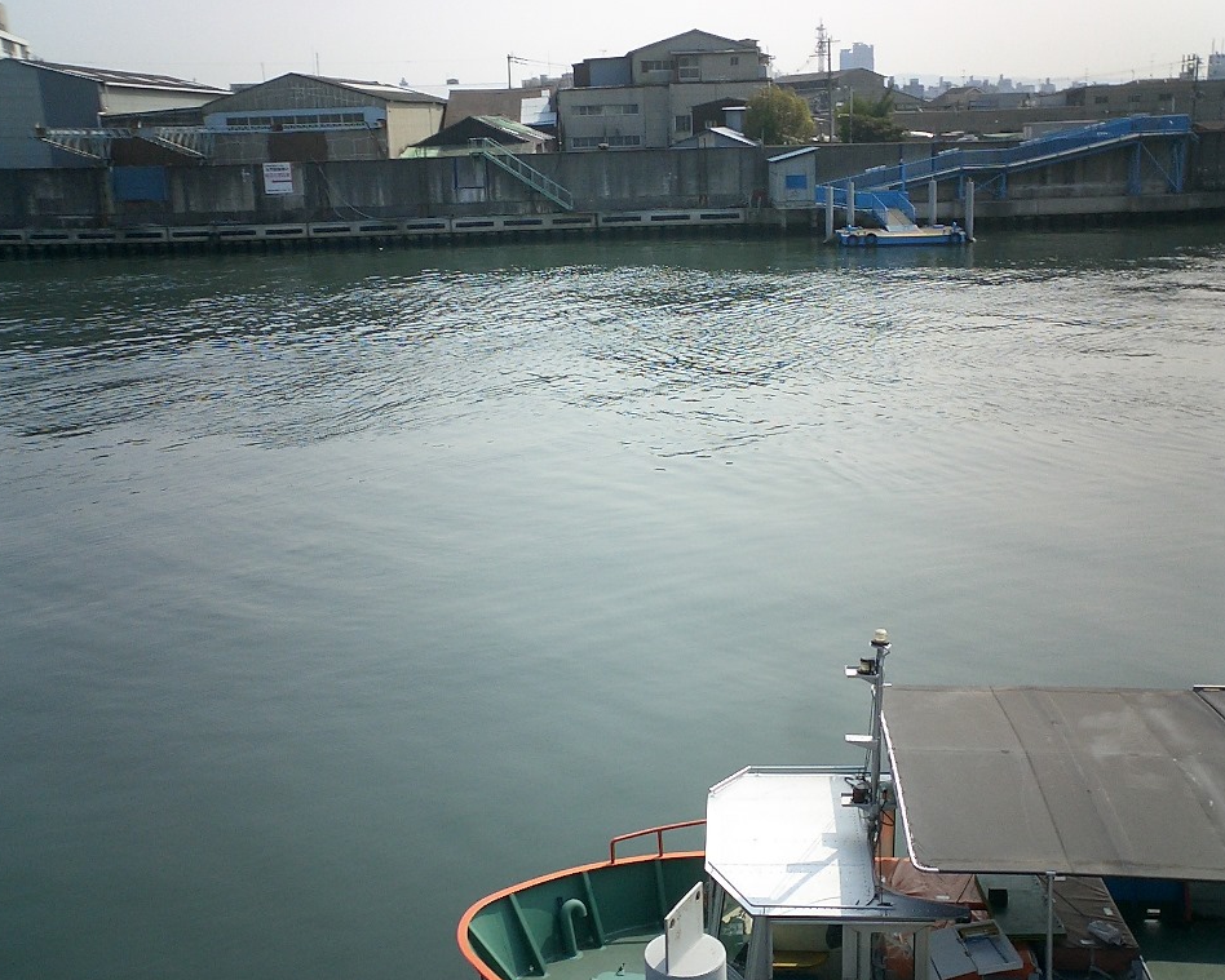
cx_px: 603
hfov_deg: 46.8
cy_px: 495
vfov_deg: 38.2
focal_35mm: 39
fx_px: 1414
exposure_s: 1/1000
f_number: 3.5
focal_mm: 5.6
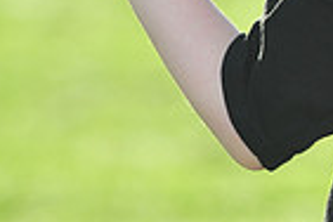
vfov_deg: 2.2
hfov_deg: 3.2
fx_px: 5883
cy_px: -144
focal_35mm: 636
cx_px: 439
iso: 400
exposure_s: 1/1250
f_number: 5
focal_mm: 155
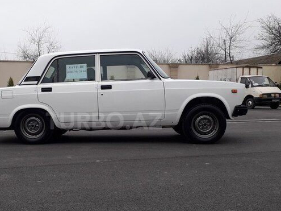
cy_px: 121
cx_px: 104
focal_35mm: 36
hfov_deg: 50.8
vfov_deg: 39.6
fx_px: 292
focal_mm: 3.6
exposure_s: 1/100
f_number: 1.9
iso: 50
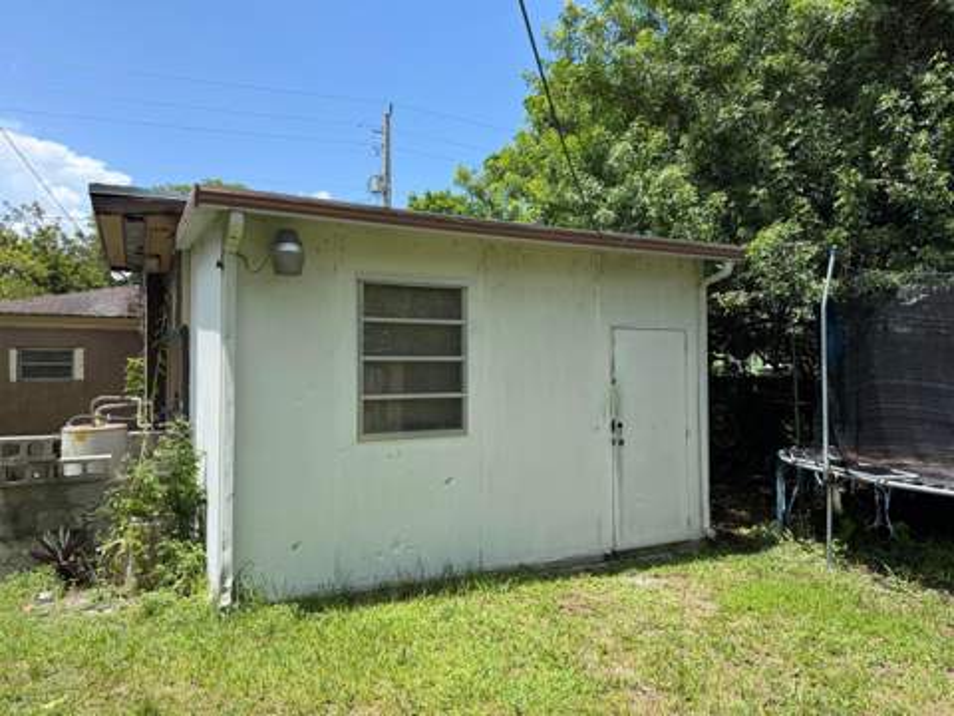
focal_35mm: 24
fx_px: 661
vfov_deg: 56.8
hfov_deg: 71.6
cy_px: 358
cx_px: 477
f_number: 1.78
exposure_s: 1/3021
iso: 100
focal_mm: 6.76
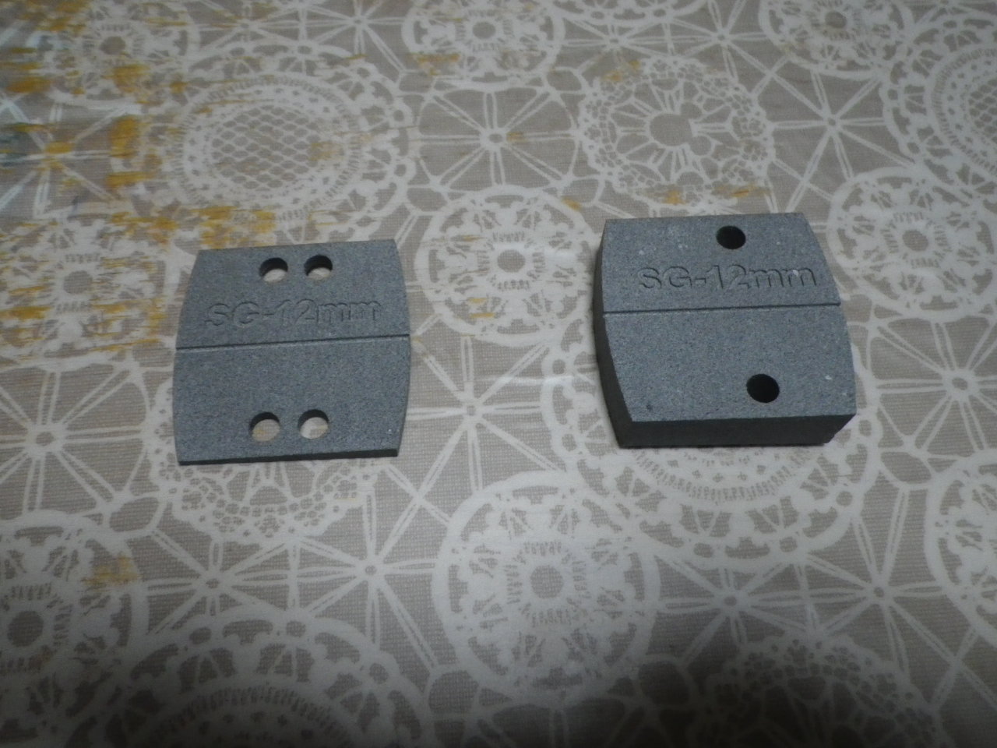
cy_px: 374
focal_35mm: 28
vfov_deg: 49.7
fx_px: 806
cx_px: 498
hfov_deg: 63.4
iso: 400
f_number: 3.5
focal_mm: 5
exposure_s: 1/60
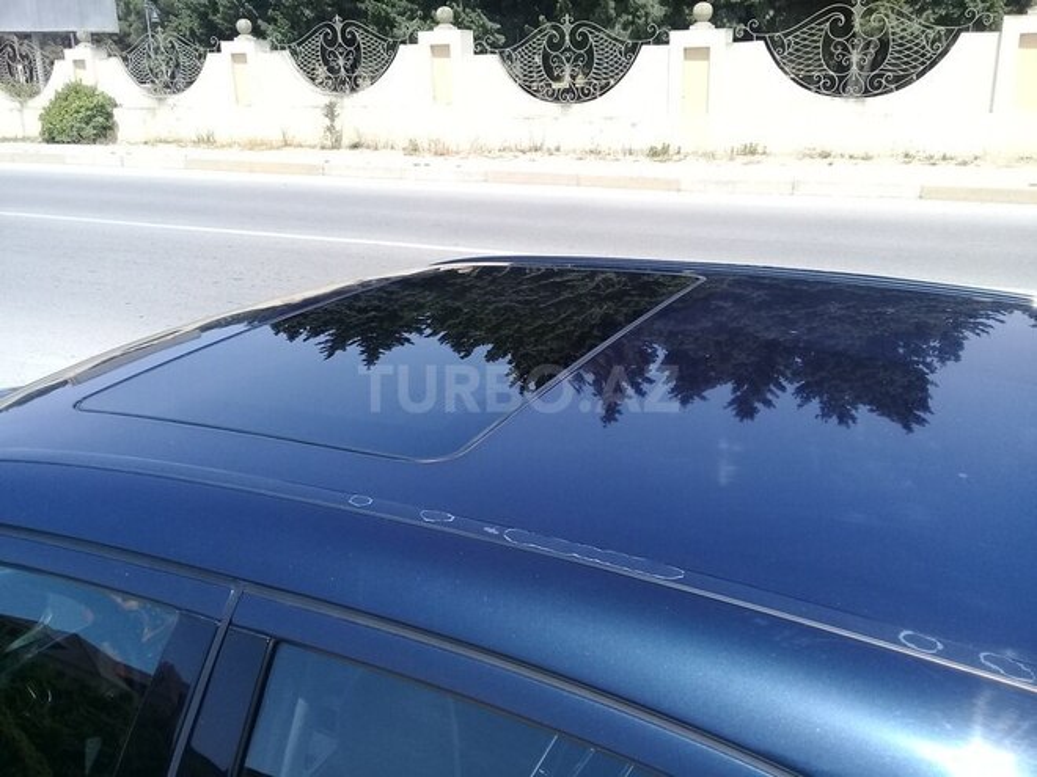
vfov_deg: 45.4
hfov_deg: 58.4
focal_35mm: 31
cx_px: 518
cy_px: 388
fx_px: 929
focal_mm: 3.3
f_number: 2.2
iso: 50
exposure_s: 1/772
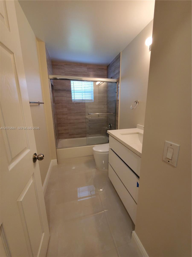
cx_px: 96
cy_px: 128
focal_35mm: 13
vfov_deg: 106.2
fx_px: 96
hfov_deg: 89.9
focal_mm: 1.8
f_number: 2.2
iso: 160
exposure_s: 1/59
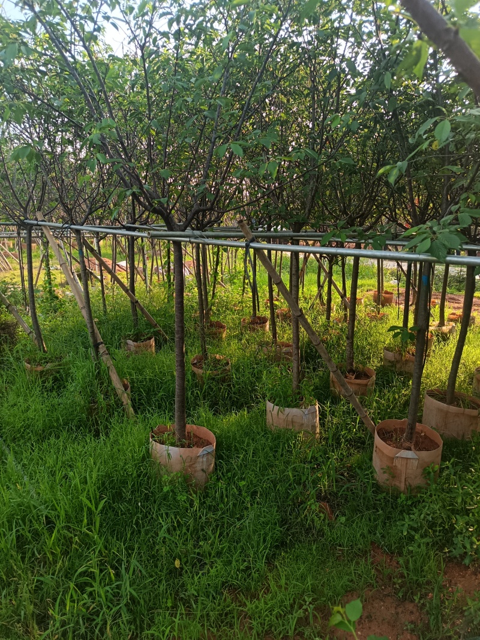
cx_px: 240
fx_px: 444
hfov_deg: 56.8
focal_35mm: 24
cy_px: 320
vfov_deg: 71.6
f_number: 1.75
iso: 116
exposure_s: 1/100
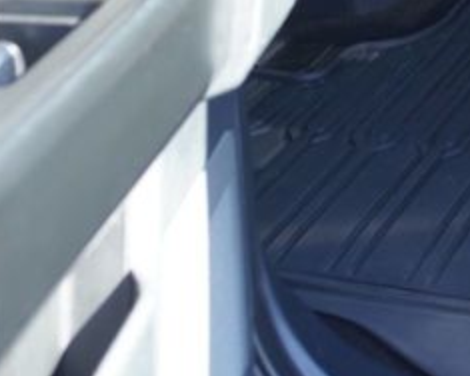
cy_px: -280
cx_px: 692
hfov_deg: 17.7
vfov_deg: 14.1
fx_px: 1363
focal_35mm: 98
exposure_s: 1/60
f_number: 4
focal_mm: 16
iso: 160
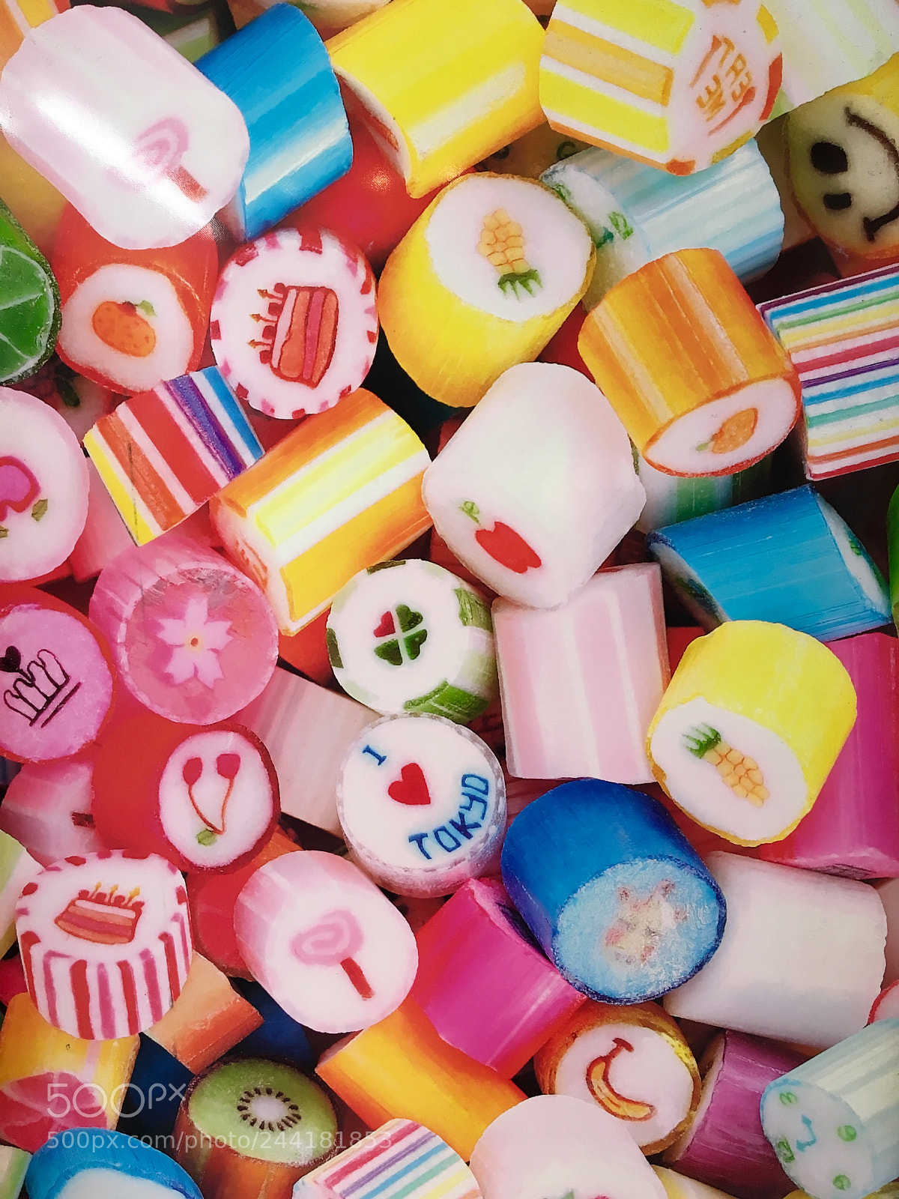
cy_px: 600
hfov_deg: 48.2
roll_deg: +2.2
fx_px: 1004
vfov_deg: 61.7
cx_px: 450
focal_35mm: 29
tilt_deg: -6.6
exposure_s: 1/33
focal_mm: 4.15
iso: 32
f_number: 2.2
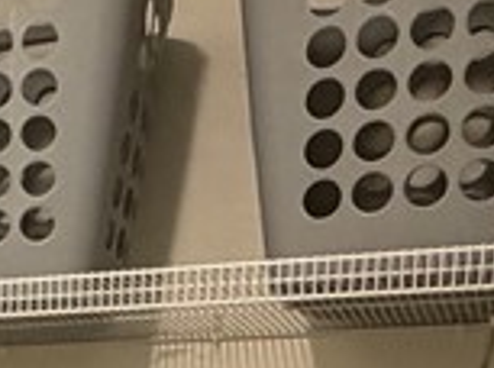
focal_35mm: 94
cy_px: 659
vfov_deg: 14.0
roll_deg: -1.3
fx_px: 1338
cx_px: -190
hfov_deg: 19.0
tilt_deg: -6.0
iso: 500
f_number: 2.2
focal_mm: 2.22
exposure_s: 1/60
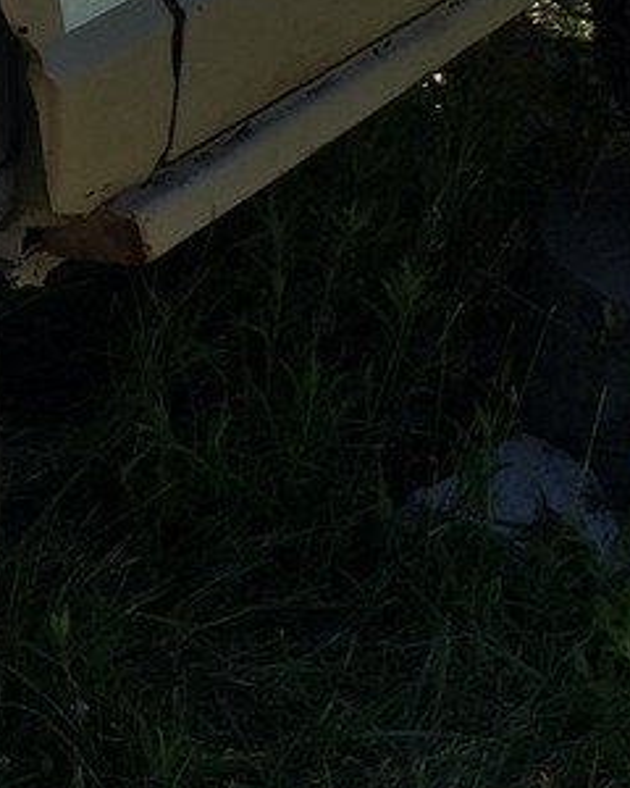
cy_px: 4
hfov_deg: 11.5
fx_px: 3007
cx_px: -270
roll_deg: -2.8
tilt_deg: -21.9
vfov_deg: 14.7
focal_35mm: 129
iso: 32
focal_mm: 4.15
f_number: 2.2
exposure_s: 1/2053
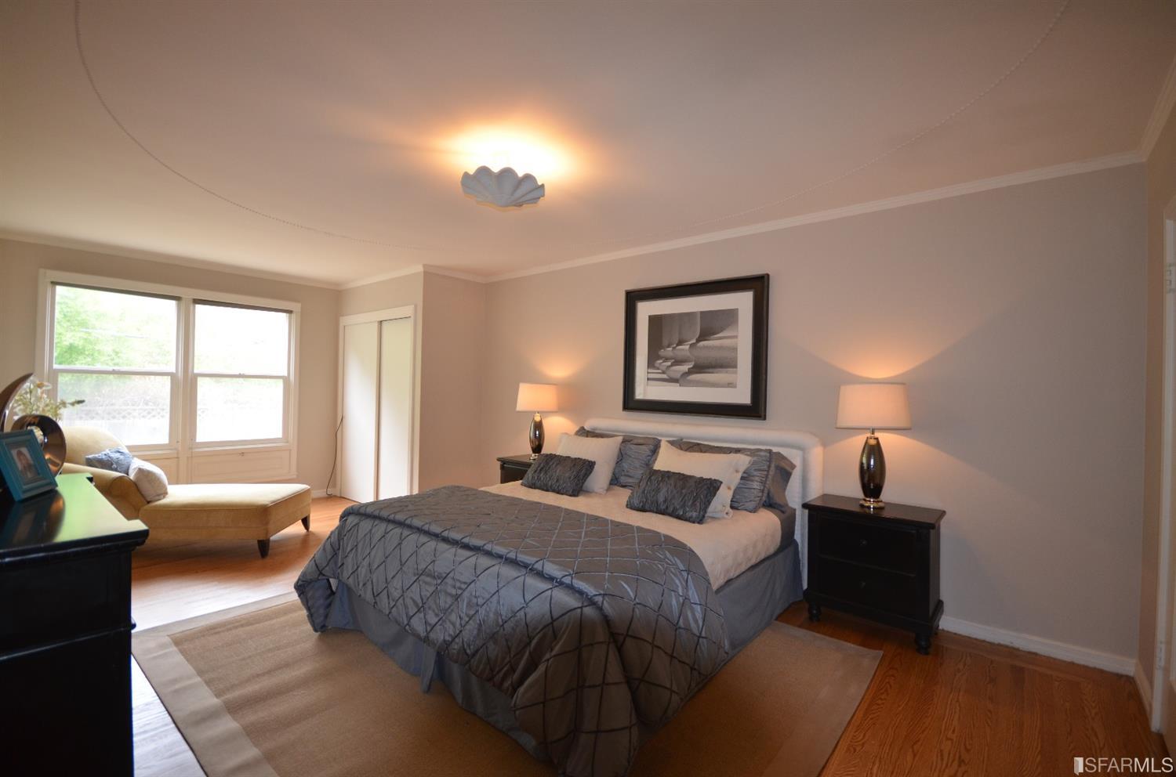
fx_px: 489
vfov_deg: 77.0
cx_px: 588
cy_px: 388
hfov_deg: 100.5
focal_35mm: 15
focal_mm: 10
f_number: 4
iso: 500
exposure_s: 1/60
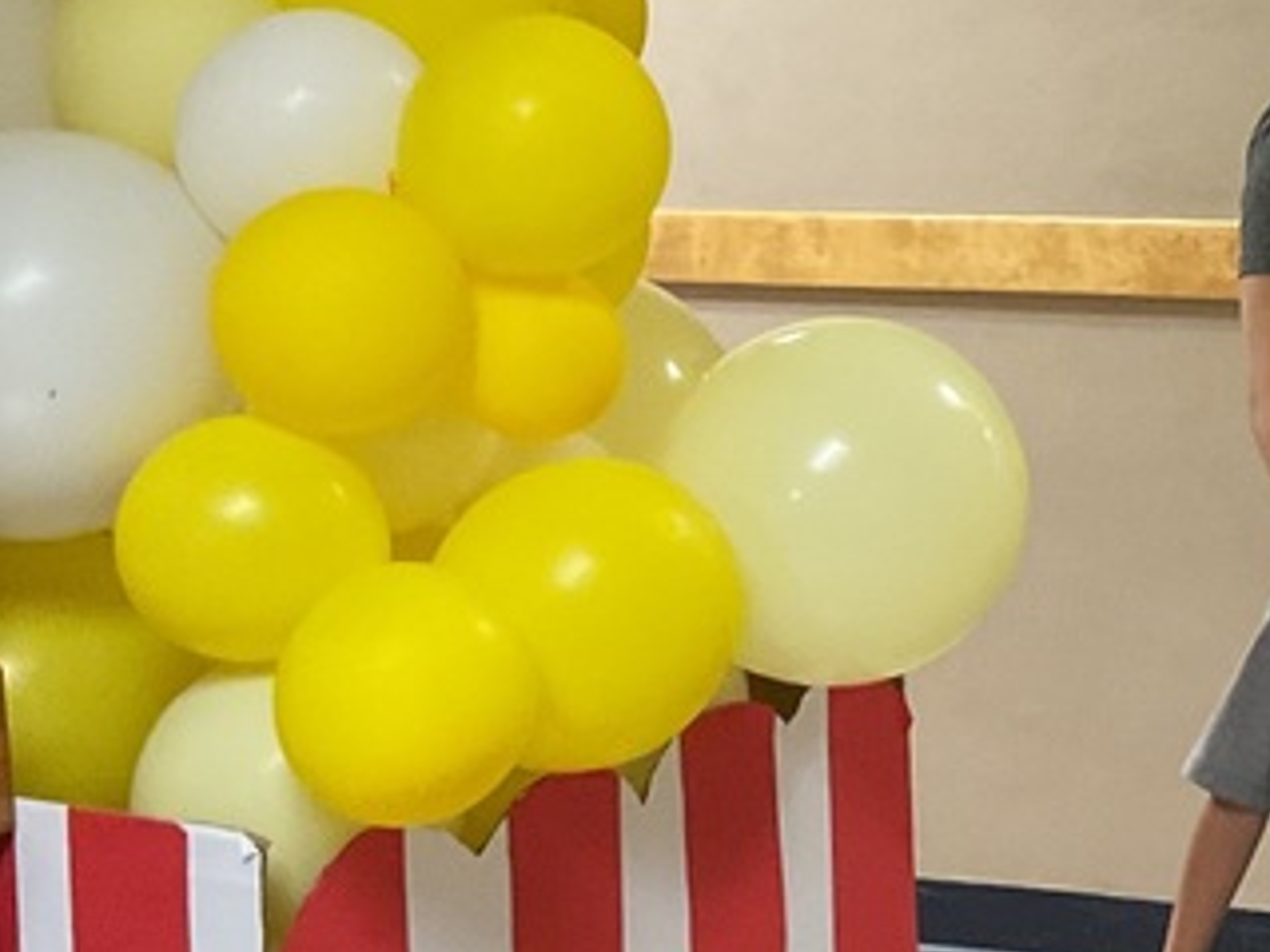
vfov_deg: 15.8
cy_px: 227
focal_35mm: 93
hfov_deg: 20.1
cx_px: 1433
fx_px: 3411
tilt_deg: -6.3
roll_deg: +2.2
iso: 160
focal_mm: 3
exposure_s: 1/60
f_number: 1.8
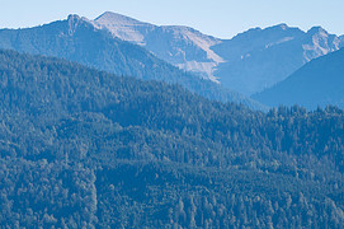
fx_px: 2548
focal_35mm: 267
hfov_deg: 7.7
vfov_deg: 5.1
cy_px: 215
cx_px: 61
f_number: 5.6
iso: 125
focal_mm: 120
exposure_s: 1/500
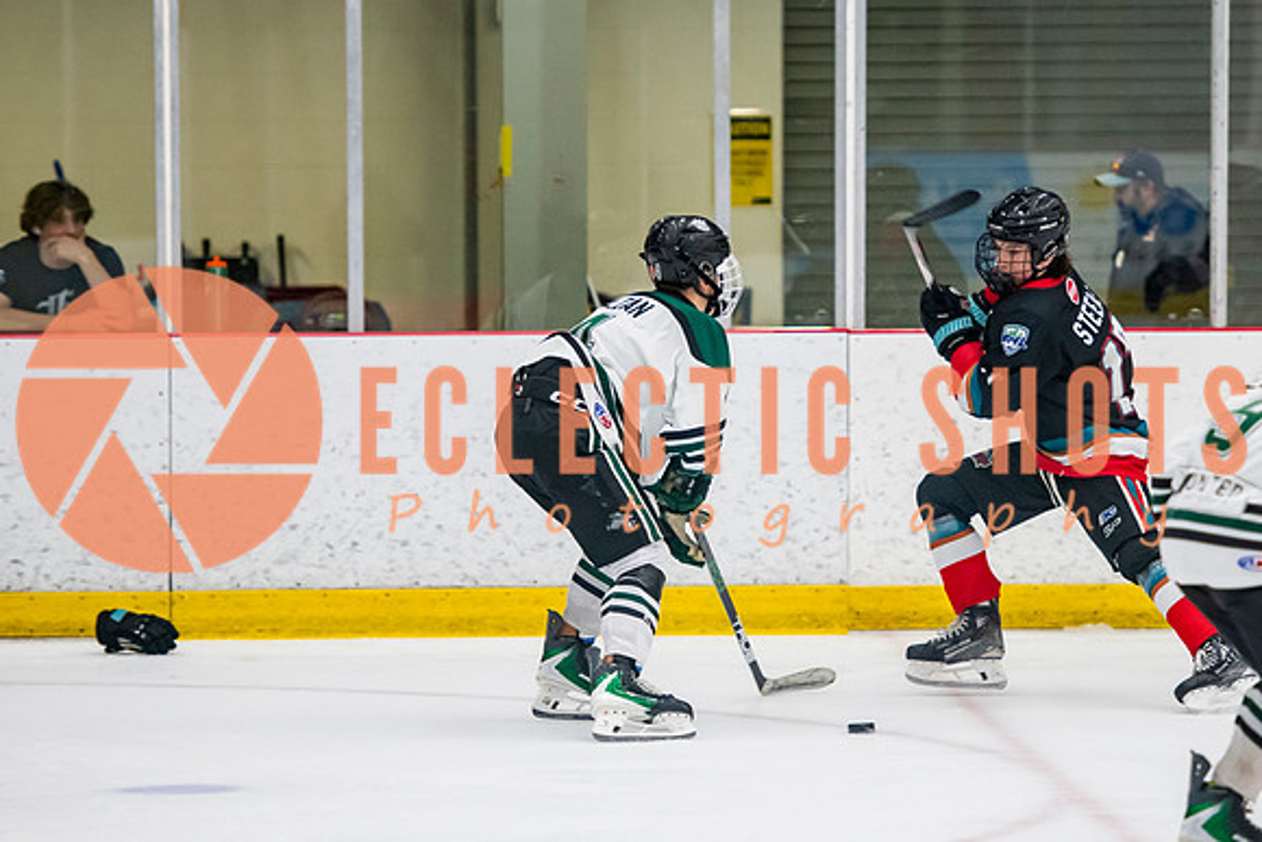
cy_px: 421
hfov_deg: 9.3
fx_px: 7774
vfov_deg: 6.2
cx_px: 730
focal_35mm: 222
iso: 2000
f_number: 3.2
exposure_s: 1/640
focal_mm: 150
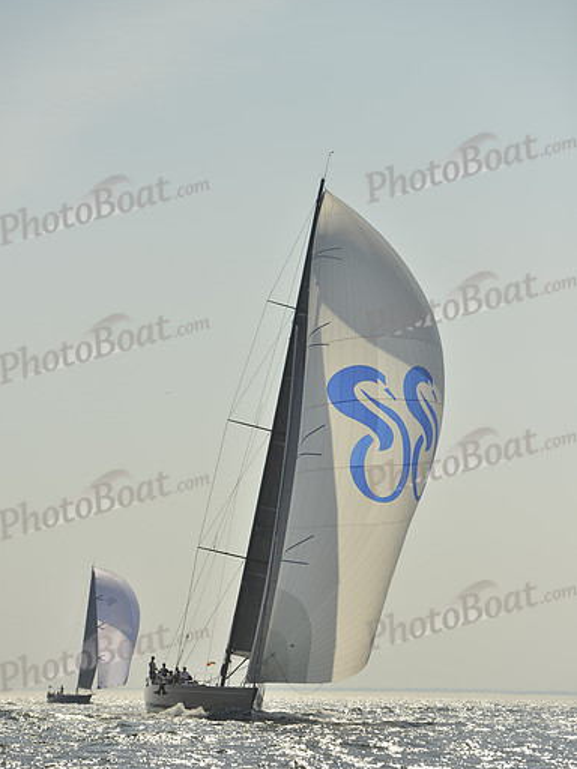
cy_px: 403
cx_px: 288
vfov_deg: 11.7
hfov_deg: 8.8
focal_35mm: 169
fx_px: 3756
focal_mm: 155
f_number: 7.1
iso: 200
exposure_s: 1/2500
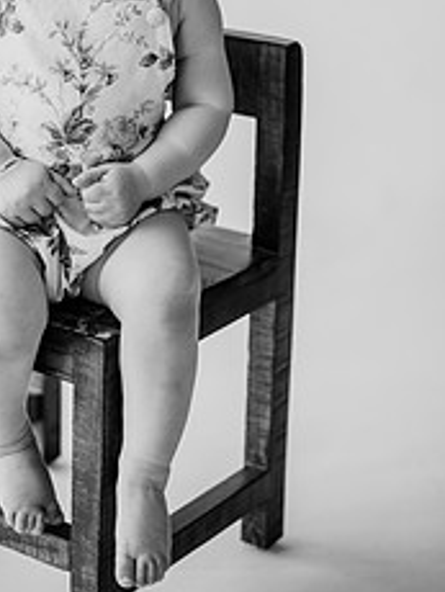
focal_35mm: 94
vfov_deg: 20.5
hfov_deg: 15.7
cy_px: 85
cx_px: 98
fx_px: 1608
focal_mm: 50
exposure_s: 1/800
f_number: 2
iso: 400
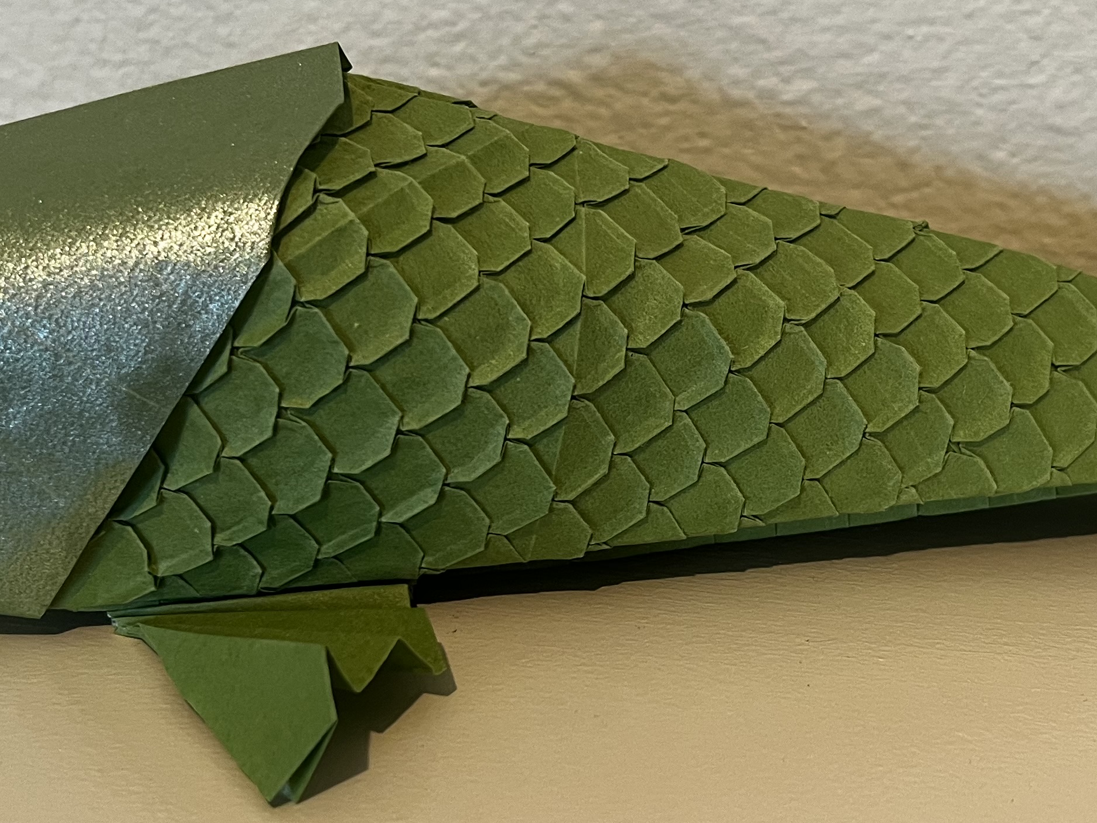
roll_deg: +1.5
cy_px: 462
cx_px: 665
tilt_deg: -22.2
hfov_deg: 34.2
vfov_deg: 26.1
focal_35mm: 56
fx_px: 1775
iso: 125
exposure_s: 1/60
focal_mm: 5.7
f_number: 1.5
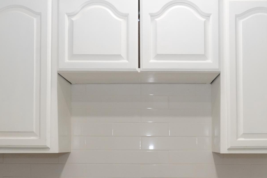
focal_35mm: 46
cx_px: 158
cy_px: 147
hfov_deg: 42.6
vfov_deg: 28.5
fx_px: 341
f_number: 5.6
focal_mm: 18
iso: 1600
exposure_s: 1/100
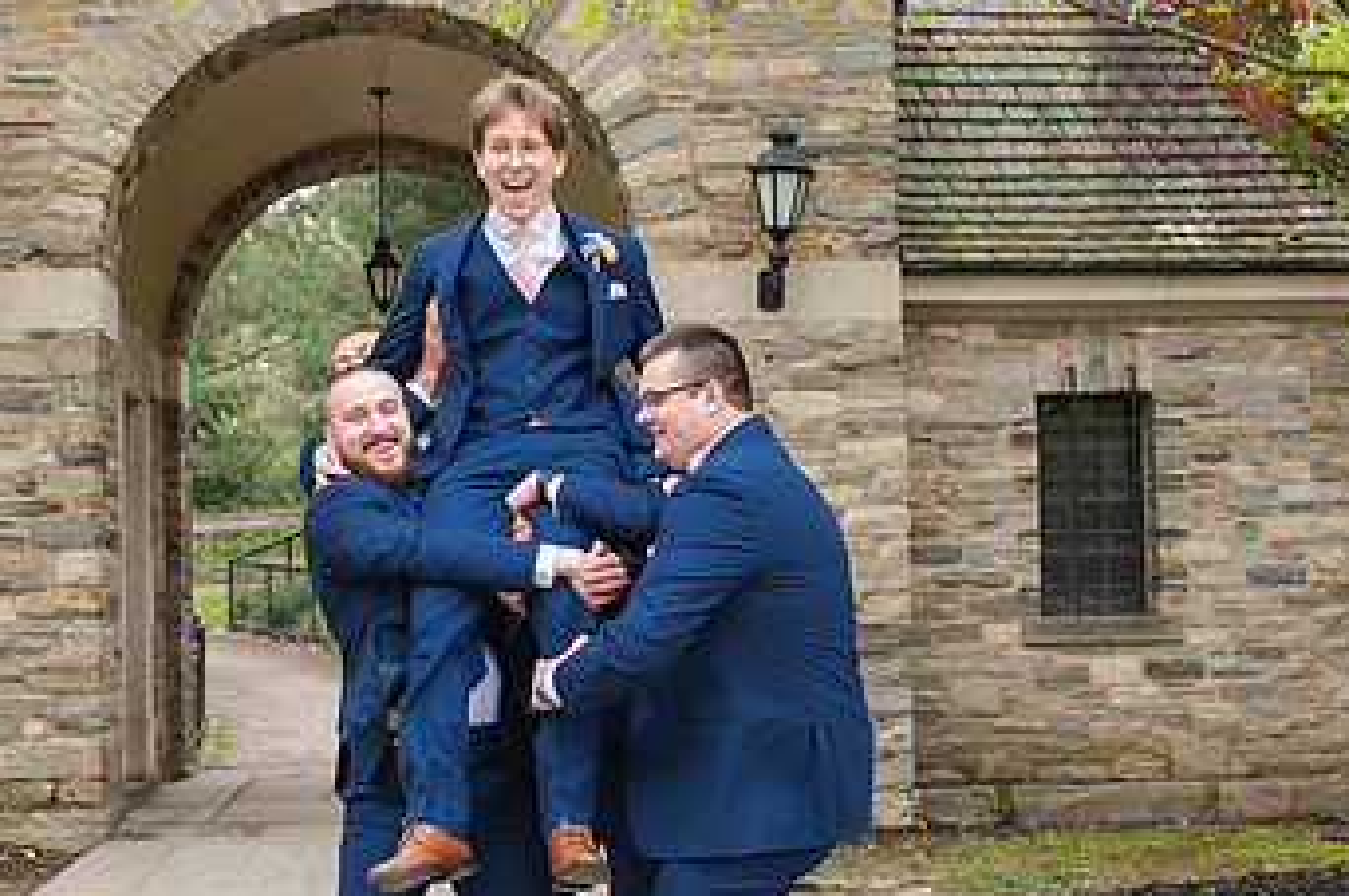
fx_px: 2582
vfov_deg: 19.7
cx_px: 560
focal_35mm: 69
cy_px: 509
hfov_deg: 29.2
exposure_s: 1/320
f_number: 3.2
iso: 400
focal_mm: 35
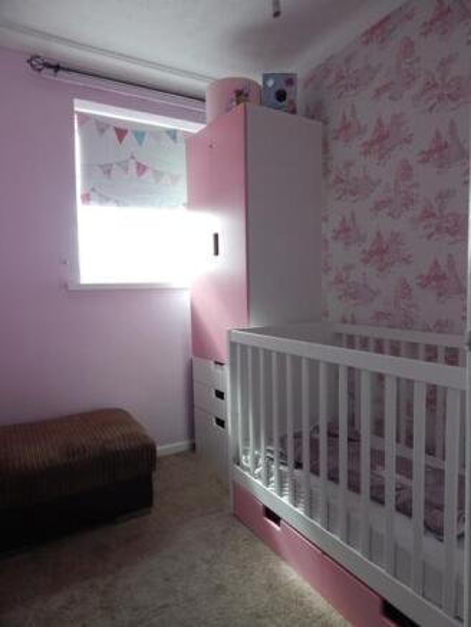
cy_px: 314
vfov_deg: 76.4
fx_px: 399
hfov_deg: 61.1
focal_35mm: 22
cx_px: 236
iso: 125
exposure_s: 1/80
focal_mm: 4
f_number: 3
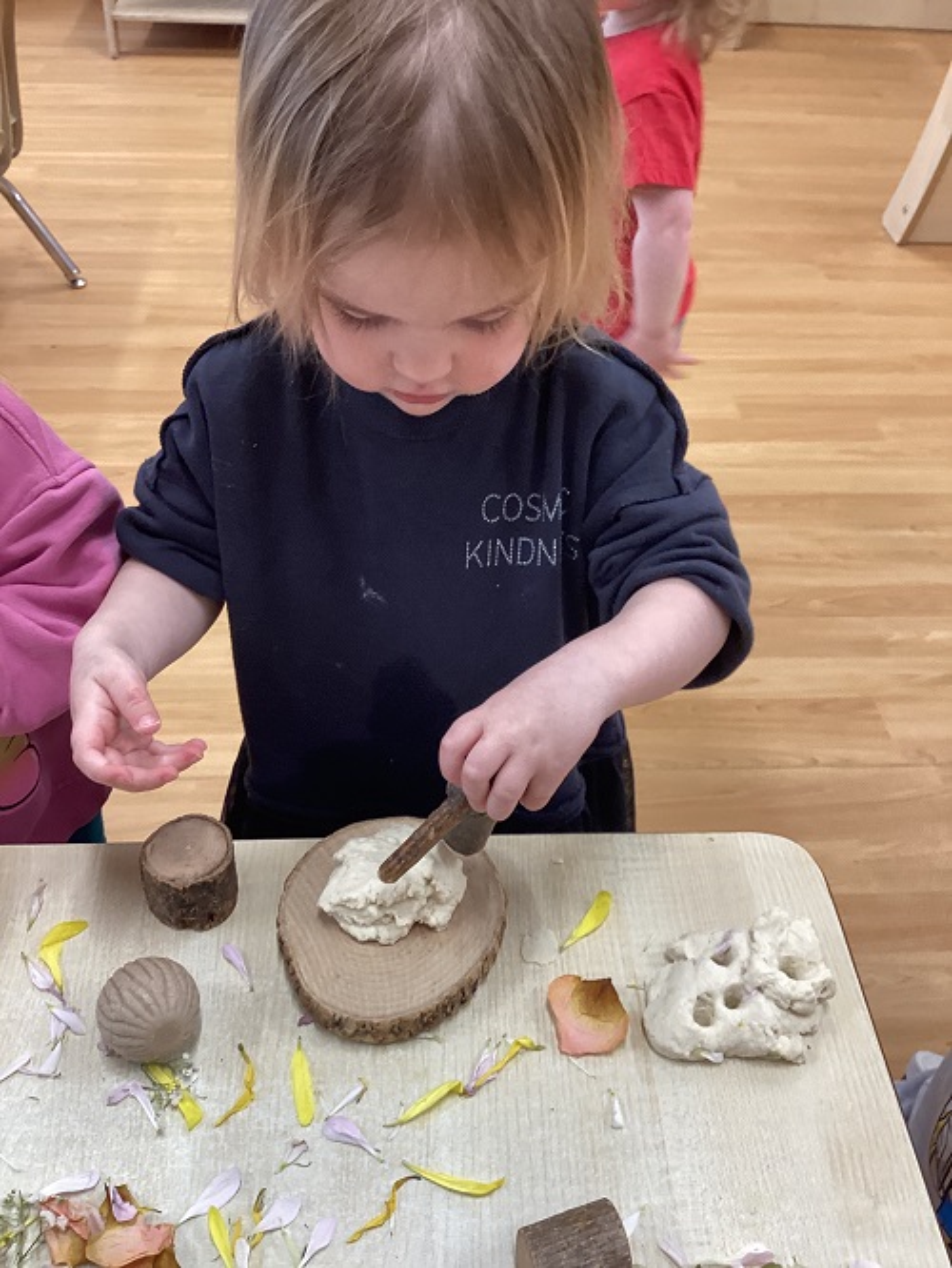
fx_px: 1136
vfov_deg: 58.3
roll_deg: -3.1
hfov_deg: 45.5
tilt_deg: -43.4
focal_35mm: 31
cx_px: 476
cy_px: 634
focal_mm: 3.3
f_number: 2.4
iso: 160
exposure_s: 1/60
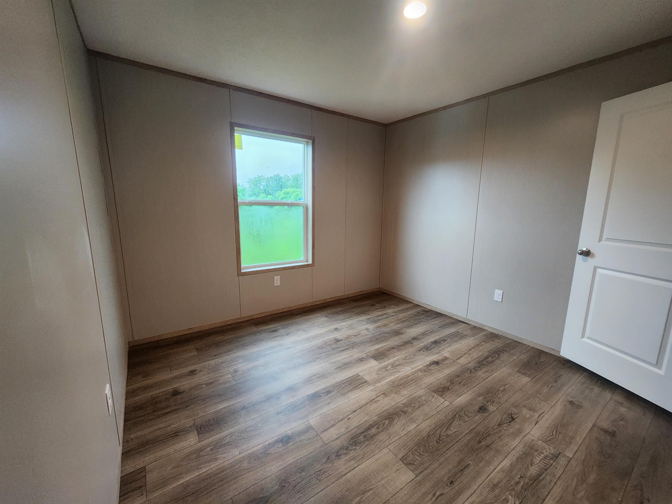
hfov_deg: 106.2
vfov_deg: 89.9
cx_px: 336
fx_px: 252
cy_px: 252
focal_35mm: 13
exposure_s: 1/60
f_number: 2.2
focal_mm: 2.2
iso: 320
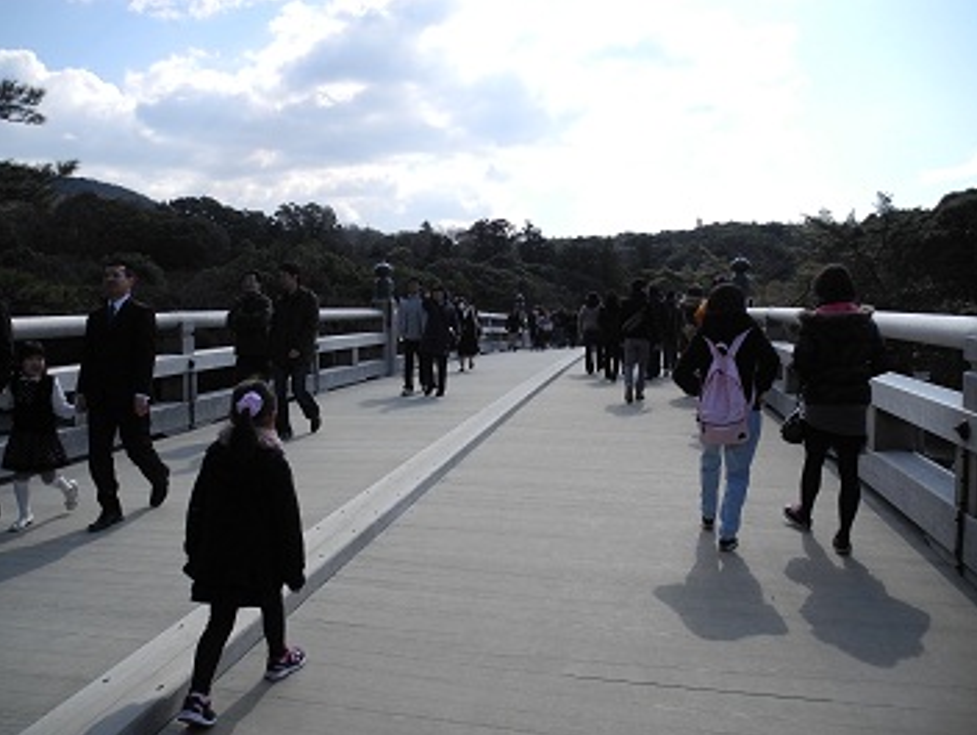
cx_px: 479
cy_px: 377
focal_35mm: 29
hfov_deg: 61.6
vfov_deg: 48.3
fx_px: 820
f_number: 2.8
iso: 100
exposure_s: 1/1700
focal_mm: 6
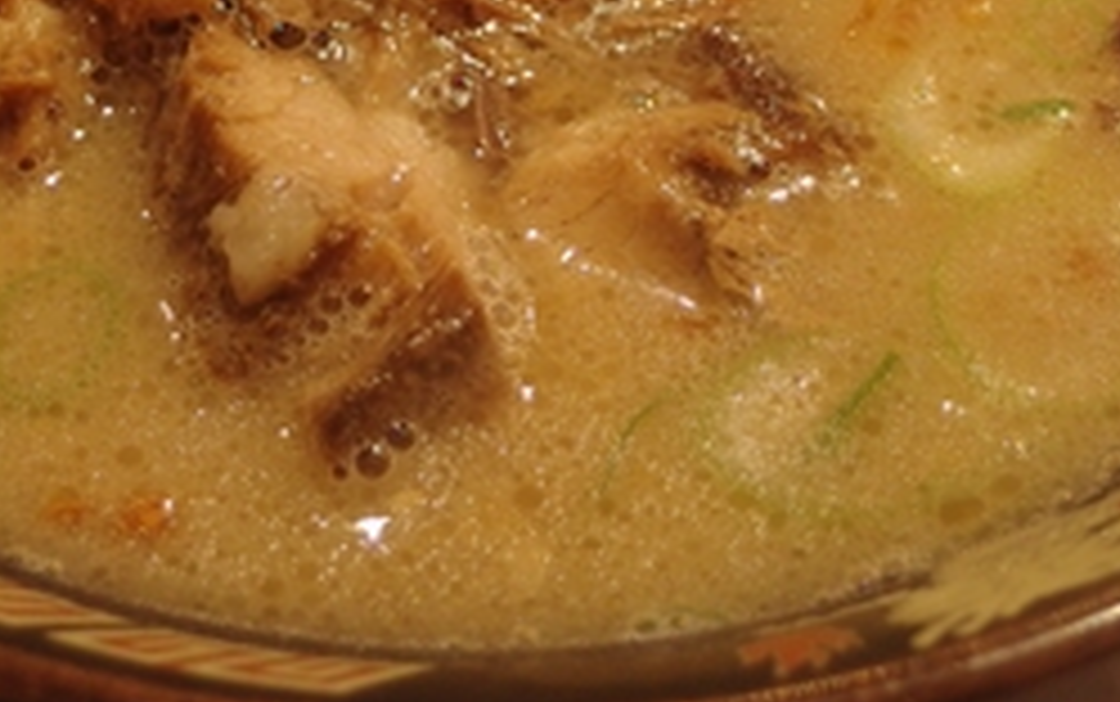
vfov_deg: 14.5
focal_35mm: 88
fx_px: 2688
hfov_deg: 23.5
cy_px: -99
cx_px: 511
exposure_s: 1/50
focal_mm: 9
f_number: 2
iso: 400
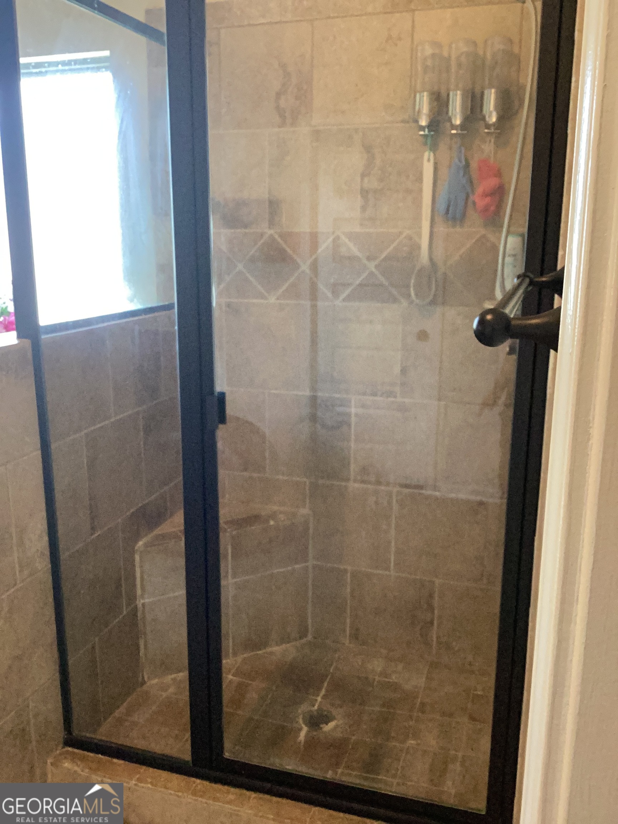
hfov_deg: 45.4
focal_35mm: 31
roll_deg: -0.7
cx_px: 309
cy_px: 412
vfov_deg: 58.4
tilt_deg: -15.2
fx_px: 738
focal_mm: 3.3
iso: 320
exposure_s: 1/40
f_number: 2.4
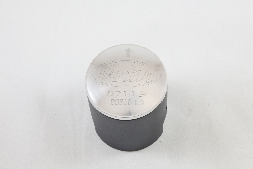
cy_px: 84
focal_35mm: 60
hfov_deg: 33.4
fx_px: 422
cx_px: 126
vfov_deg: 22.6
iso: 640
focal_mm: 22.3
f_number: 4.8
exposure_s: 1/125
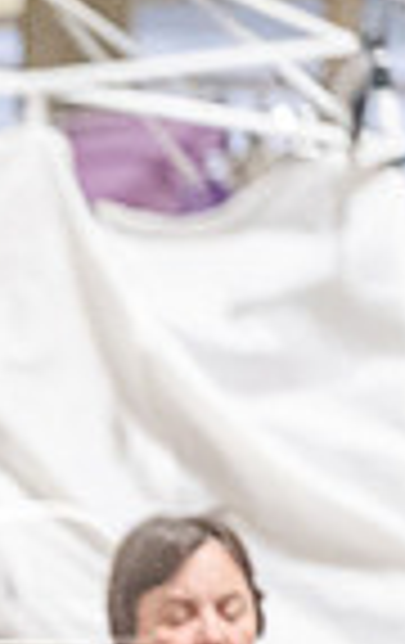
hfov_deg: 1.9
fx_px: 11808
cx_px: -936
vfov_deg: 3.1
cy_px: 923
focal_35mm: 672
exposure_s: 1/400
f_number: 3.2
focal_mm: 140
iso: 6400
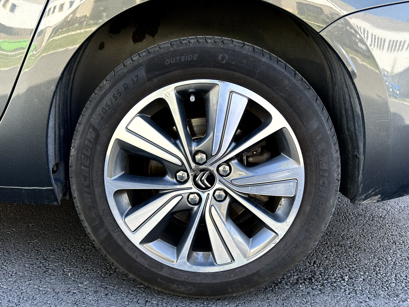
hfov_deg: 67.3
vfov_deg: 53.1
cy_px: 154
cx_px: 204
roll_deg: -2.1
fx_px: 307
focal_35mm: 26
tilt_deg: -13.6
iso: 40
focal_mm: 5.7
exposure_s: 1/165
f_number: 1.5
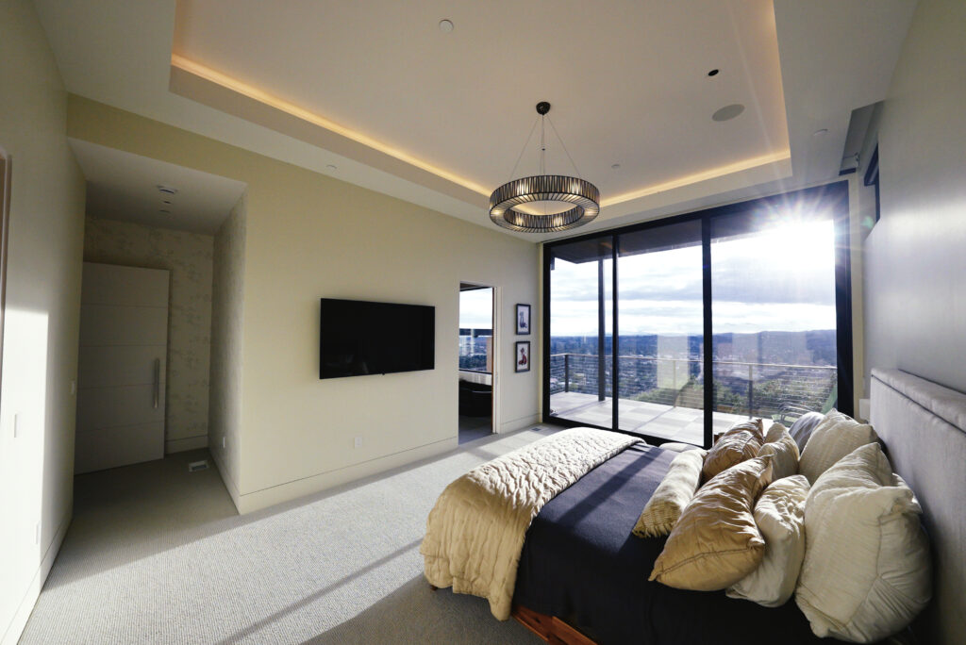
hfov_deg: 112.6
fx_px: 322
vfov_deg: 90.1
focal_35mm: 12
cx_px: 483
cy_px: 322
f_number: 6.3
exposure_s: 1/400
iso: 640
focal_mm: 12
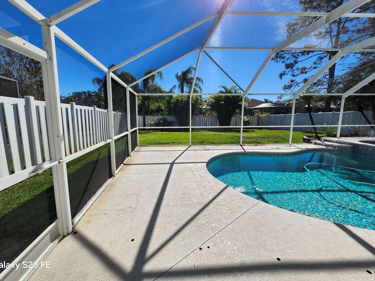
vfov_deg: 85.6
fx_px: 152
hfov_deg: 101.9
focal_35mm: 14
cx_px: 175
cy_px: 137
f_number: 2.2
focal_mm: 1.74
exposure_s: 1/1654
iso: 40
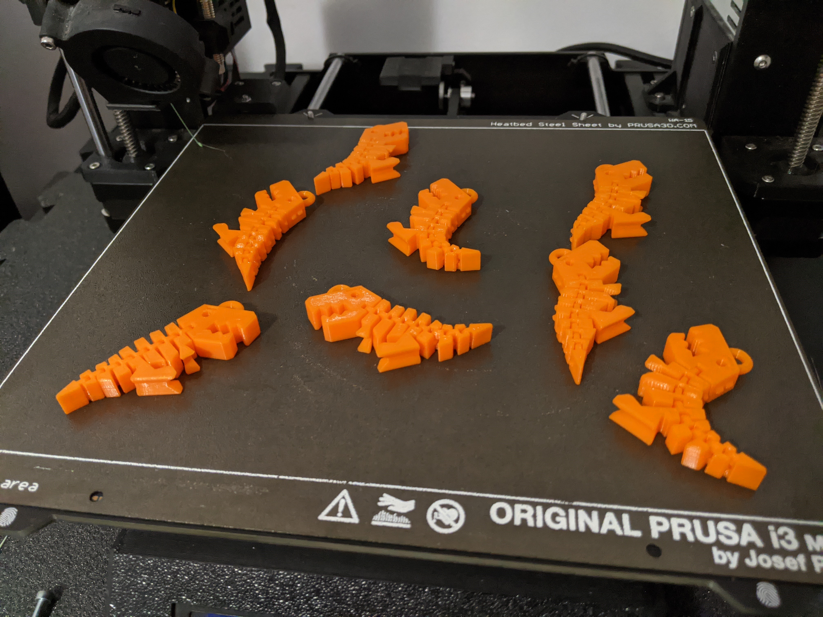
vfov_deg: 51.4
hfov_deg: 65.3
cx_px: 412
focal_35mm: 27
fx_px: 642
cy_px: 308
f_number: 1.8
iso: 1057
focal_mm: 4.44
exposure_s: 1/16.3
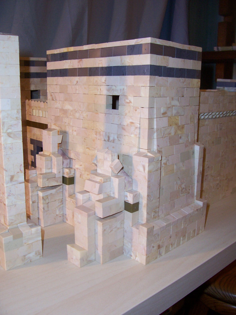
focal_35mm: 34
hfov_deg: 41.8
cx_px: 118
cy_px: 158
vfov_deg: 54.0
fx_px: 309
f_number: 2.7
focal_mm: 5.6
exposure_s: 1/60
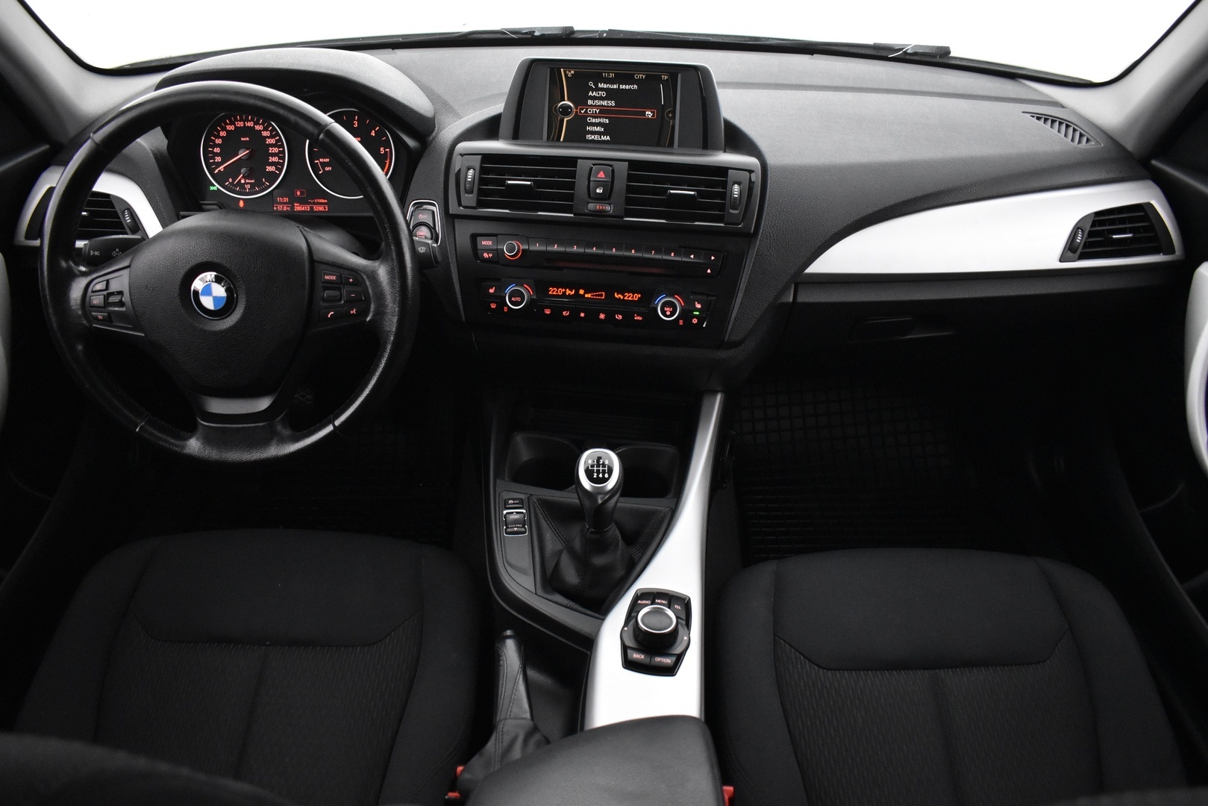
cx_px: 604
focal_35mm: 27
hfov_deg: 67.4
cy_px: 403
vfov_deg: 47.9
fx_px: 906
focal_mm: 18
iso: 3200
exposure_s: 1/30
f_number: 3.5
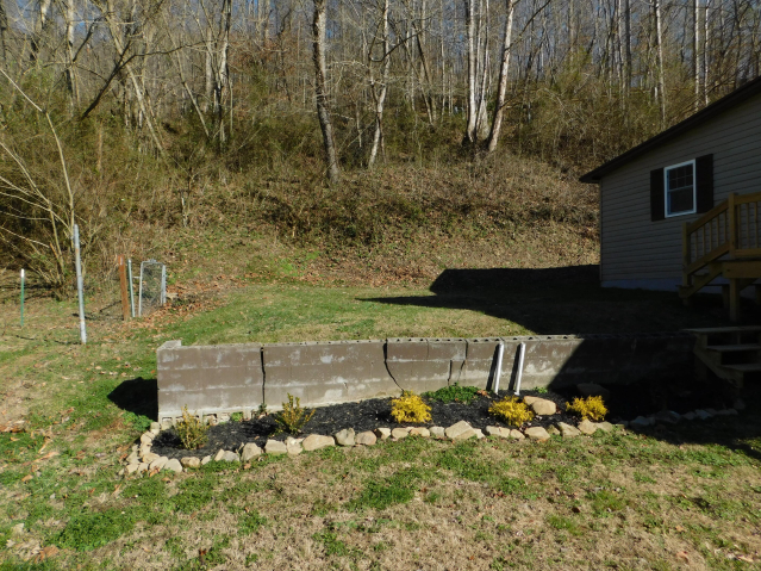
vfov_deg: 56.8
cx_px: 385
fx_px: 528
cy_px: 281
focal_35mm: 24
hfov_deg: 71.6
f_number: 3
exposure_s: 1/1250
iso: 125
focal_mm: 4
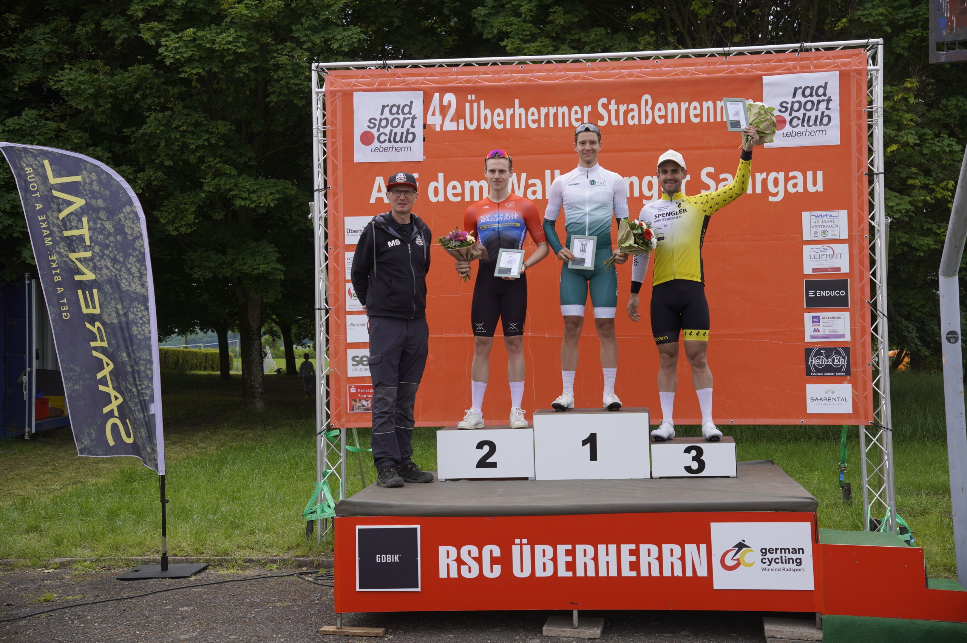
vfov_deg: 25.6
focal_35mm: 53
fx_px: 1417
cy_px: 322
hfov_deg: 37.7
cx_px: 484
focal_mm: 35.2
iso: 100
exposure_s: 1/500
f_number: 4.5
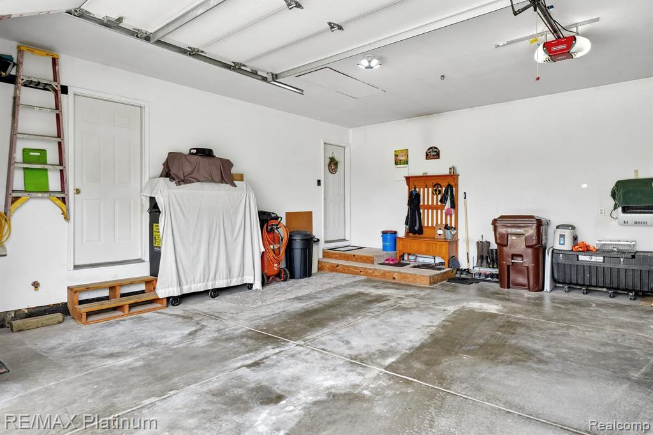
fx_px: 354
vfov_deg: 63.2
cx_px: 326
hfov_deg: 85.4
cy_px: 218
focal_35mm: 20
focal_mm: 13
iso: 100
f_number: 8
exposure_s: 1/30
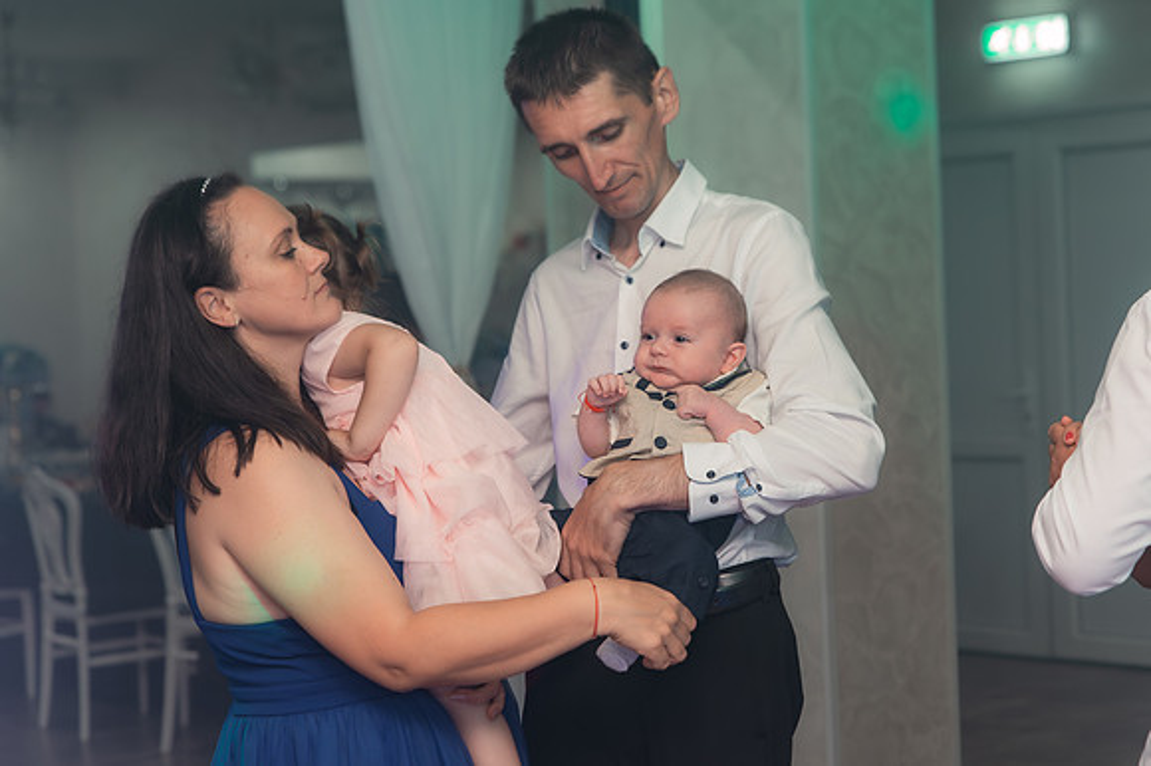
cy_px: 383
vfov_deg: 17.1
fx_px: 2541
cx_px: 654
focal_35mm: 80
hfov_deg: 25.5
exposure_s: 1/250
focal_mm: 70
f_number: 3.5
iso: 2500
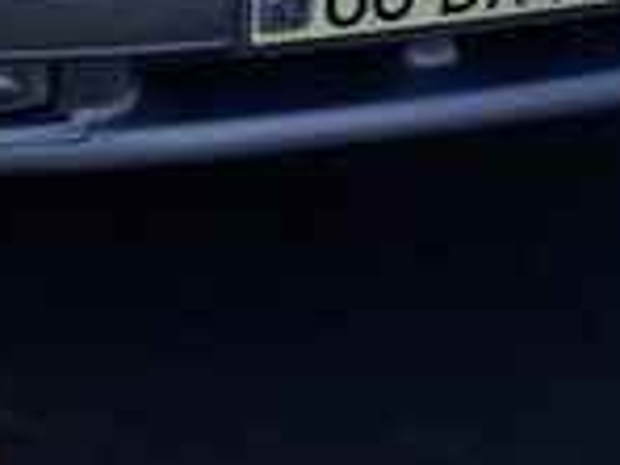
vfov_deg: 11.2
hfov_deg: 15.3
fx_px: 2239
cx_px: -80
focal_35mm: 125
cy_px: -329
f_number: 1.9
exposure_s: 1/792
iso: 40
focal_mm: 3.7
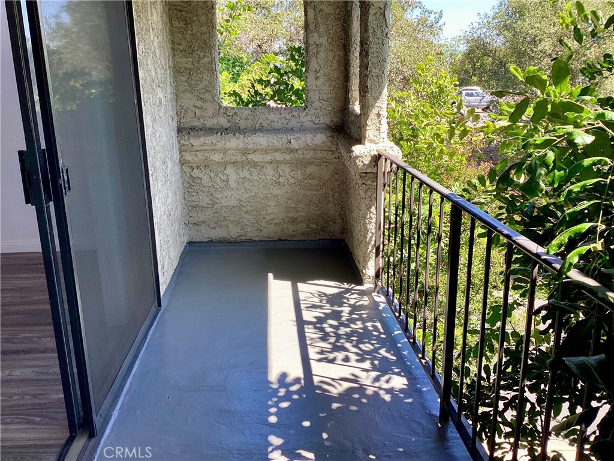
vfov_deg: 45.4
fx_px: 550
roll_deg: +0.3
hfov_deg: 58.4
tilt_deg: -16.0
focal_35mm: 31
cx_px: 307
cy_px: 230
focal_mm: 3.3
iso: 25
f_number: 2.4
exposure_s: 1/120
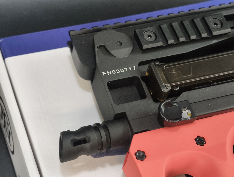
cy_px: 88
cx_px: 117
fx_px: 576
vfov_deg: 17.4
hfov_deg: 23.0
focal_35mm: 85
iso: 1071
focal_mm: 22.48
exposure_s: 1/30
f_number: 2.67
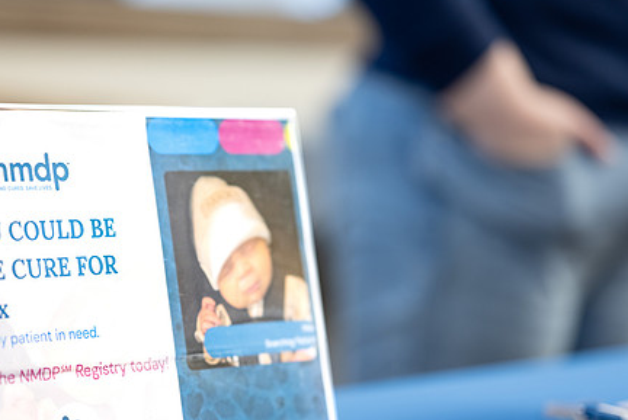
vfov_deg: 12.0
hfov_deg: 17.9
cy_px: 271
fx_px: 1991
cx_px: 230
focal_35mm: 114
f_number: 2
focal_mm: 85
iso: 250
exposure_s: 1/200
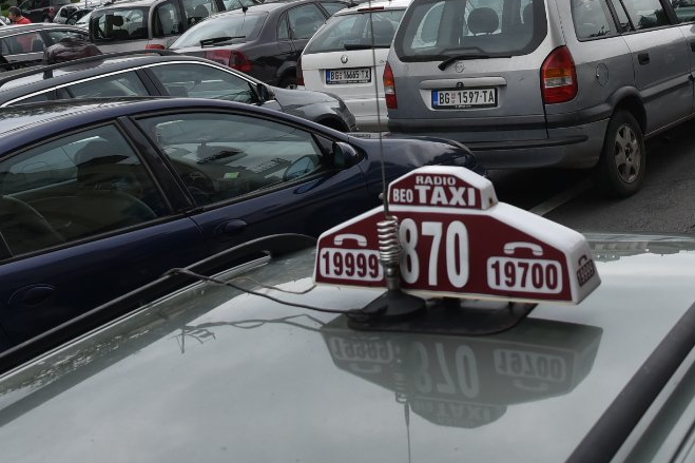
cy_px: -34
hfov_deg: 33.7
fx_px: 1139
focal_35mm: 59
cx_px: 442
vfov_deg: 21.9
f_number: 5.6
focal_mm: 24
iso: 500
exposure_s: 1/2500
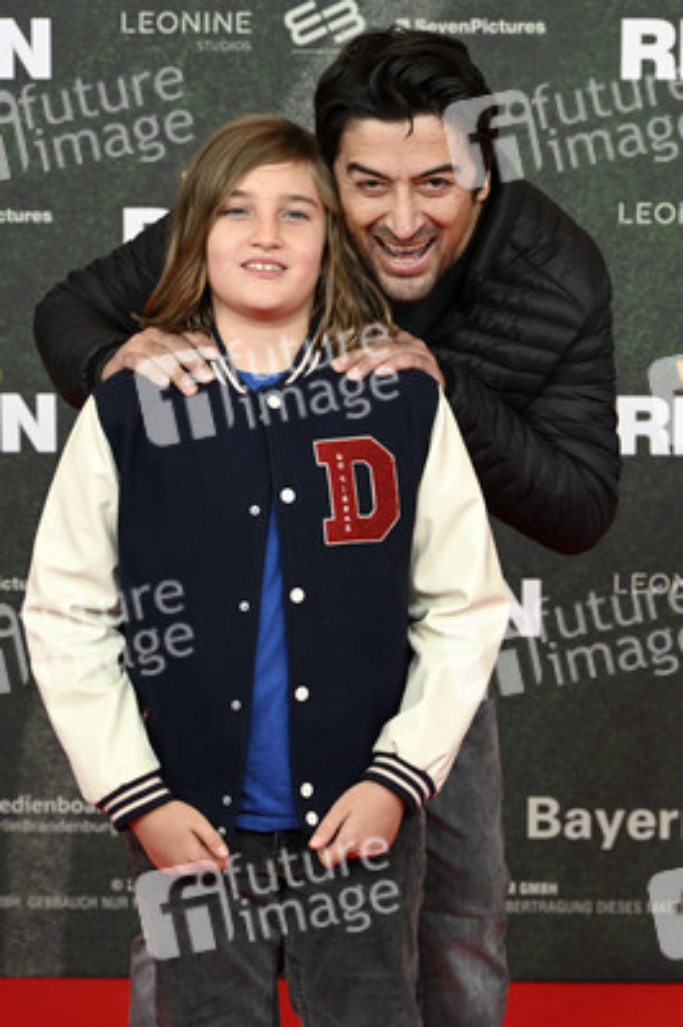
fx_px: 2138
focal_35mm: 75
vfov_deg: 27.0
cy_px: 514
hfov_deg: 18.2
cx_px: 342
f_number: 6.3
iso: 1000
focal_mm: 75
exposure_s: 1/200
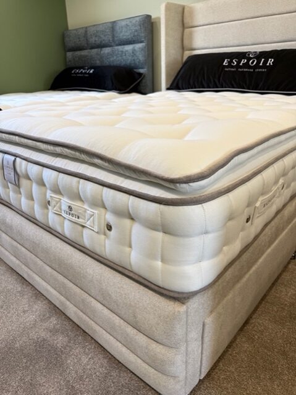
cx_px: 148
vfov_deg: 71.6
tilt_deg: -22.9
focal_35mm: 24
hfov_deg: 56.8
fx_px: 274
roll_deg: +1.3
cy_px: 198
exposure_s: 1/121
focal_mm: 6.76
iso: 100
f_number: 1.78
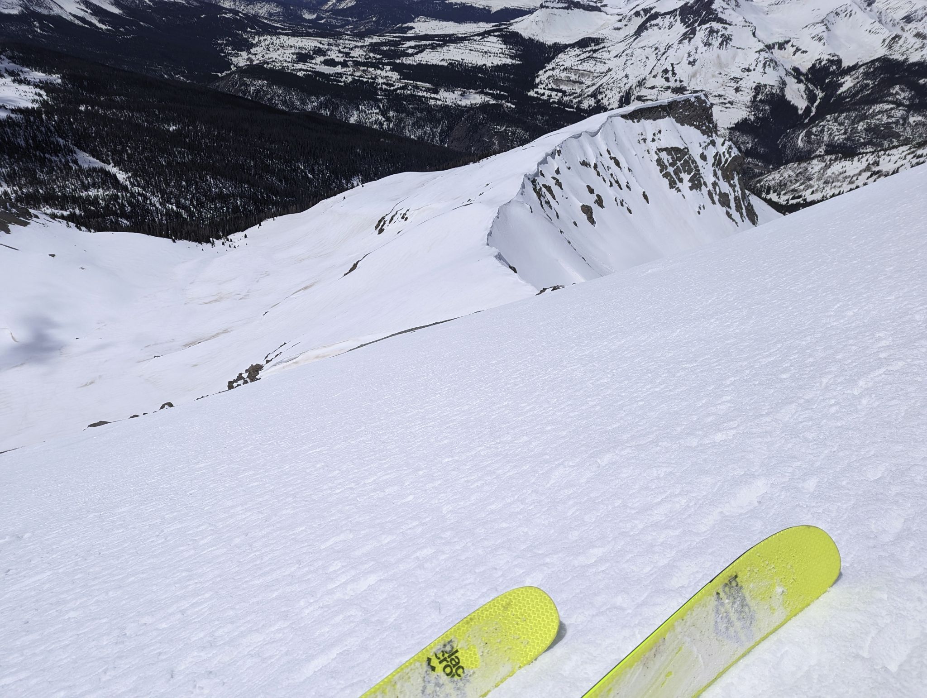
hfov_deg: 71.5
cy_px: 349
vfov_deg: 56.9
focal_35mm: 24
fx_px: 644
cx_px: 464
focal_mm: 6.81
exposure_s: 1/7092
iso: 52
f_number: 1.85
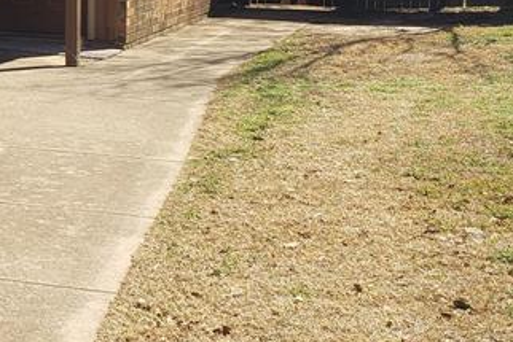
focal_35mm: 86
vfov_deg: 15.7
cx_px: -217
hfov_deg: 20.7
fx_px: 1226
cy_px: 14
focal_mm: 4.3
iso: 50
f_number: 2.4
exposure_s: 1/752
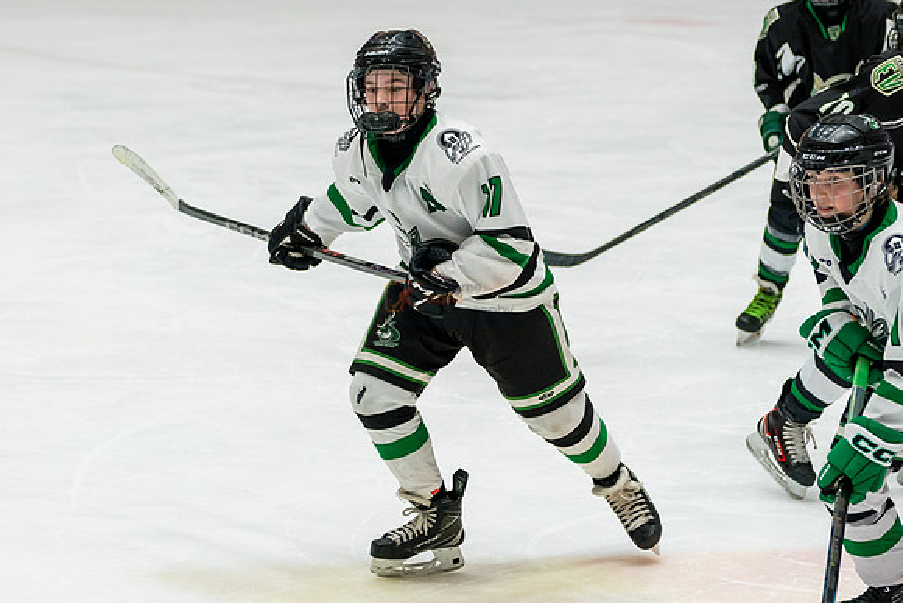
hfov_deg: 12.8
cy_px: 271
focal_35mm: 160
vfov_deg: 8.6
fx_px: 4024
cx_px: 444
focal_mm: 79
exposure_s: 1/1000
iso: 2000
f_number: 2.8
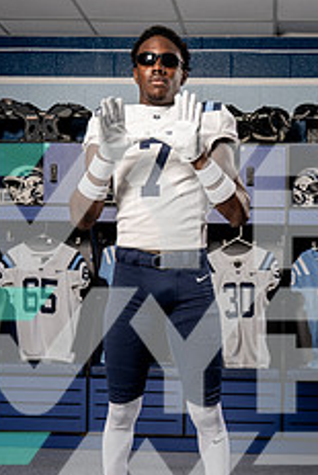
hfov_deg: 22.5
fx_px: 794
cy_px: 352
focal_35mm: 60
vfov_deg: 32.8
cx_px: 234
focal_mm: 31
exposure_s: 1/250
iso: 500
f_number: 5.6
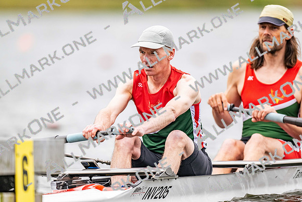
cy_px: 101
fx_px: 5034
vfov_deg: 2.3
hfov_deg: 3.4
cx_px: 151
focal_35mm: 600
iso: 800
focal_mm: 600
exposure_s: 1/2500
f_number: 4
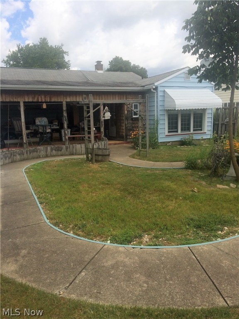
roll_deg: +2.6
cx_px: 120
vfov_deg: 61.7
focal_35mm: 29
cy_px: 160
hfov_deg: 48.2
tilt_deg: -10.2
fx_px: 267
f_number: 2.2
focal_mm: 4.15
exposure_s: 1/1709
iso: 32
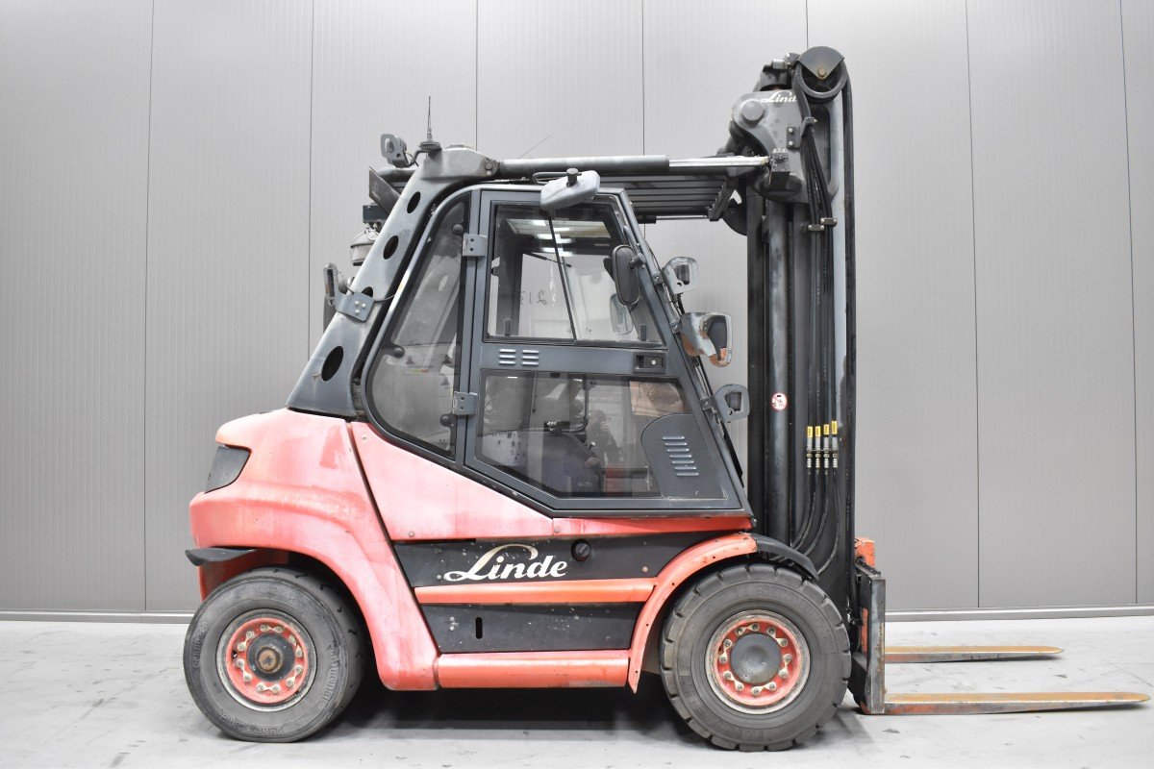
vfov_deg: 43.6
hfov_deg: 61.9
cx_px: 577
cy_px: 384
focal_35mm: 30
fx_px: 962
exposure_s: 1/25
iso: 1600
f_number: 5
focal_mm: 20
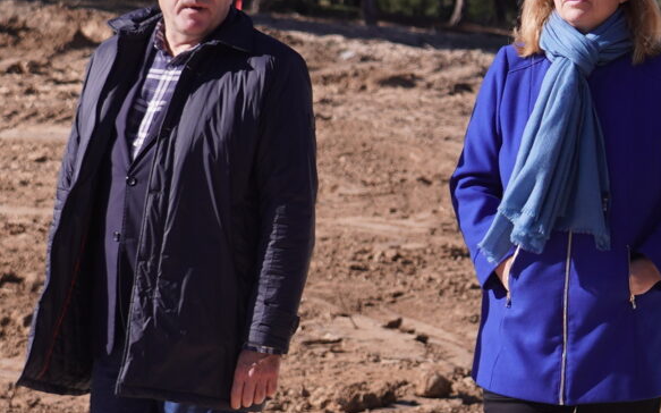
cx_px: 489
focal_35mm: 206
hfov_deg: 10.2
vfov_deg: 6.4
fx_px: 3710
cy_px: 168
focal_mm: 46
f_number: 4
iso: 100
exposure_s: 1/1000
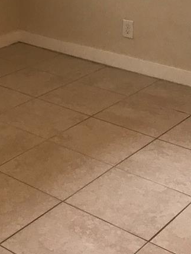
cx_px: -21
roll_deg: +1.4
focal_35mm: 78
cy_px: 7
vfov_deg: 24.1
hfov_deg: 18.2
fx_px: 574
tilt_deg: -13.3
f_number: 1.8
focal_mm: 3.99
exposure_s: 1/24
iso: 40
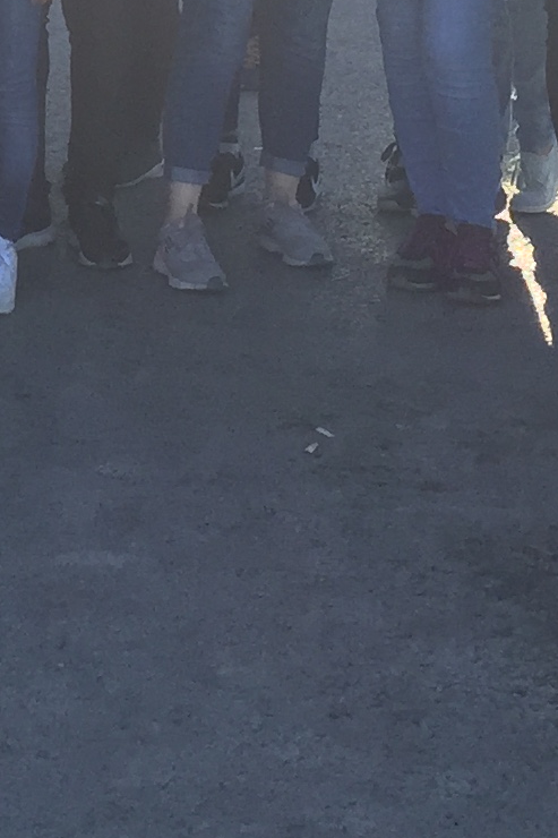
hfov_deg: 9.9
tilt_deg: -1.6
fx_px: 3093
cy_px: -515
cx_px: -362
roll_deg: -0.2
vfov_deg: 14.2
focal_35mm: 133
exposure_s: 1/1130
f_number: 2.2
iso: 32
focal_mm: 4.15
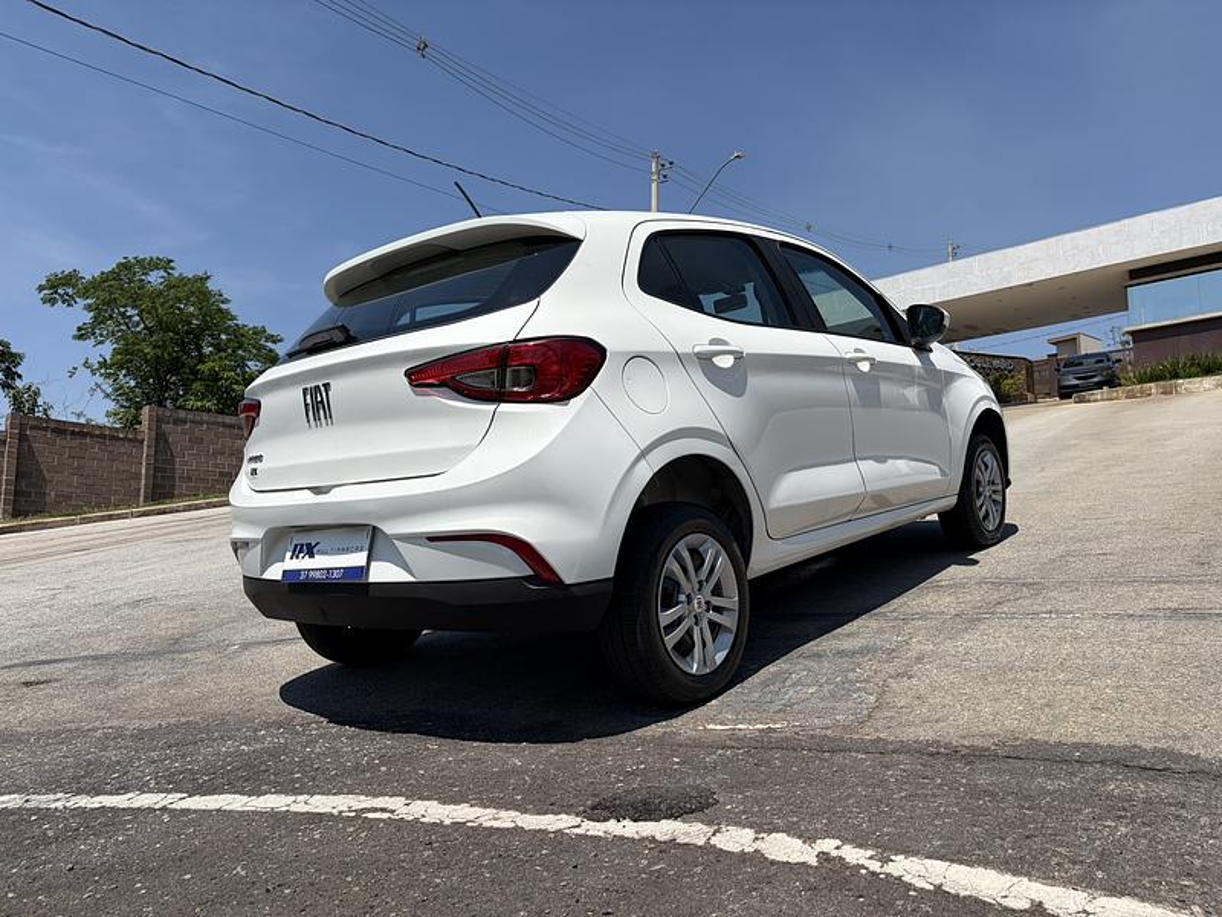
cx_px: 611
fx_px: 918
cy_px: 458
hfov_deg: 67.3
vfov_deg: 53.1
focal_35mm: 26
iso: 64
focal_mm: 5.96
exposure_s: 1/6993
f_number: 1.6
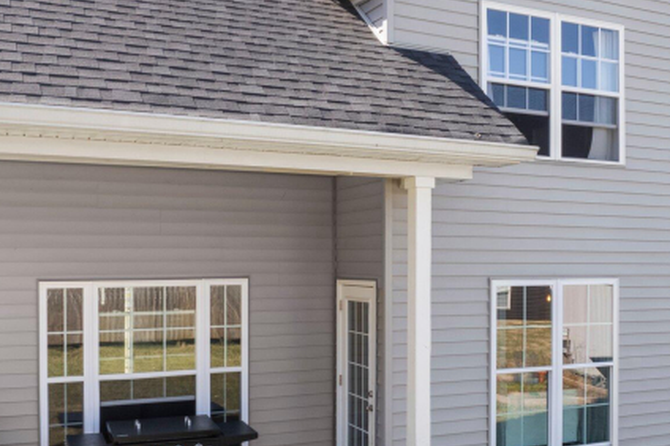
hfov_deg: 49.6
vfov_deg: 33.5
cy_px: 329
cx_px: 353
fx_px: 725
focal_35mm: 39
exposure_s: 1/90
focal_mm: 8.38
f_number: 2.8
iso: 100
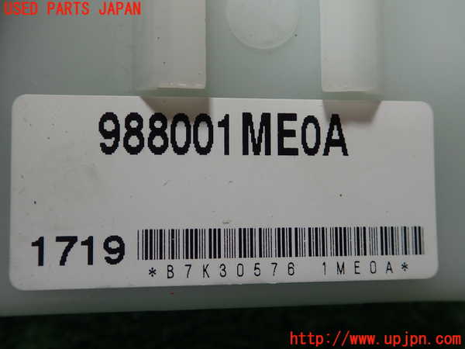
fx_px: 403
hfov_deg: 60.0
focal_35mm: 30
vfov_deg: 46.8
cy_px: 174
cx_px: 232
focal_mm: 5.5
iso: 160
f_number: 2.3
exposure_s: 1/125
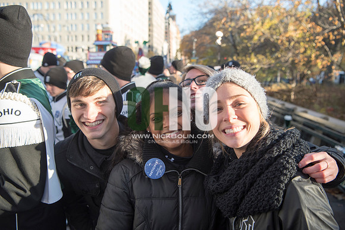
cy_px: 115
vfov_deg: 41.1
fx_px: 307
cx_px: 172
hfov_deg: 58.7
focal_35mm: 32
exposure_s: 1/500
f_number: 4
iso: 400
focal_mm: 32
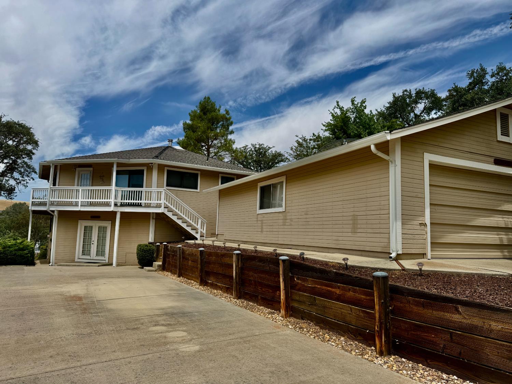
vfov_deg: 56.8
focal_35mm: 24
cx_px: 256
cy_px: 192
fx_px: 355
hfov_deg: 71.6
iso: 80
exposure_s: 1/7353
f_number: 1.78
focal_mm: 6.76
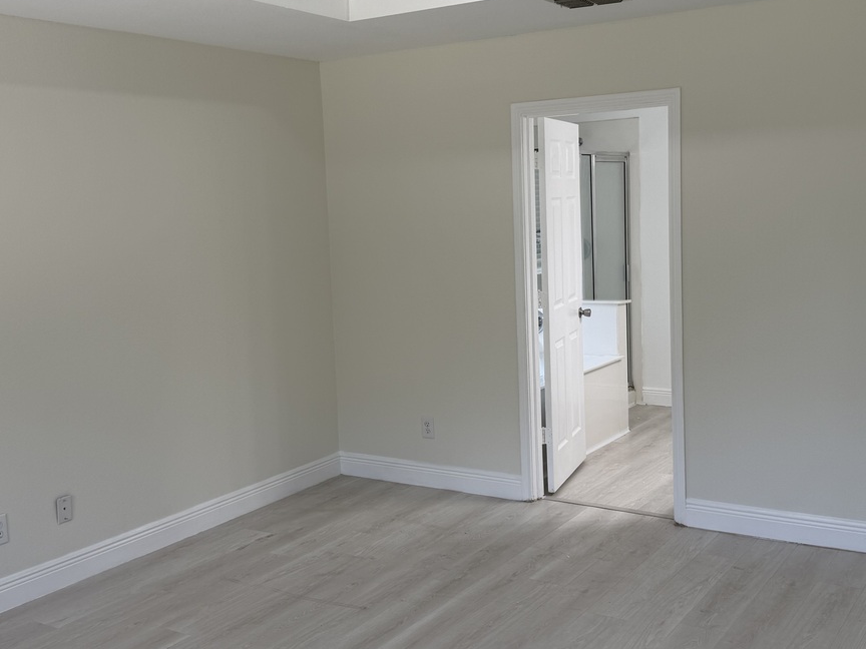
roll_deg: +3.0
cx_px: 449
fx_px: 1001
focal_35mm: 40
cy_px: 301
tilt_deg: -6.0
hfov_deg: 46.8
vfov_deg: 35.9
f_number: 1.78
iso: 64
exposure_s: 1/161
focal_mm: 6.76
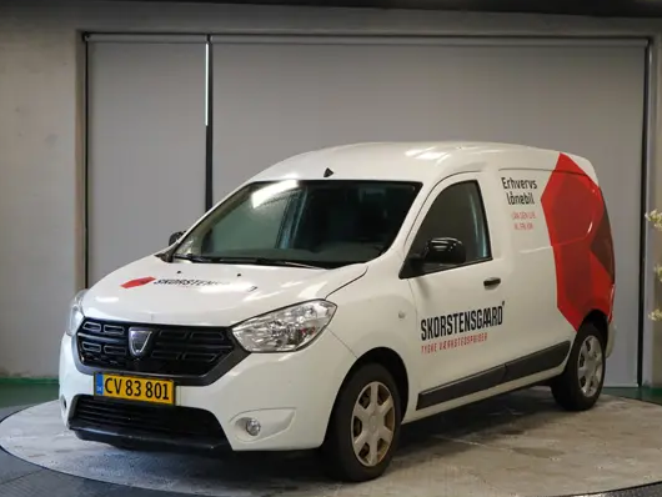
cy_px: 266
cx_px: 348
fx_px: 1224
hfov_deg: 30.2
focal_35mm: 64
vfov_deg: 22.9
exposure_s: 1/160
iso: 1250
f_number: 4.5
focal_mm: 49
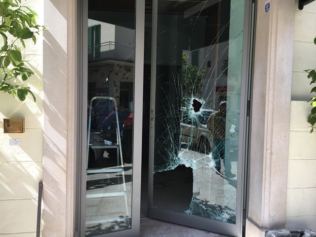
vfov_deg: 48.2
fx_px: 265
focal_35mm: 29
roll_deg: -1.8
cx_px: 158
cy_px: 118
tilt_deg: -2.6
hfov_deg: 61.7
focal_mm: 4.15
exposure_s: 1/475
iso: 25
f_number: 2.2
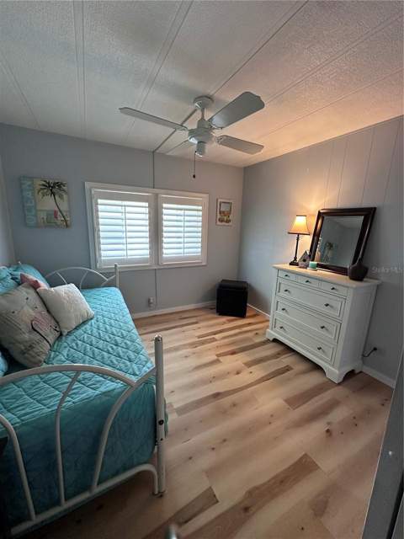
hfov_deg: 85.7
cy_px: 270
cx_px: 202
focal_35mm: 14
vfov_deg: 102.1
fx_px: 218
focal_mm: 2.22
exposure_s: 1/60
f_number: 2.2
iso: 320
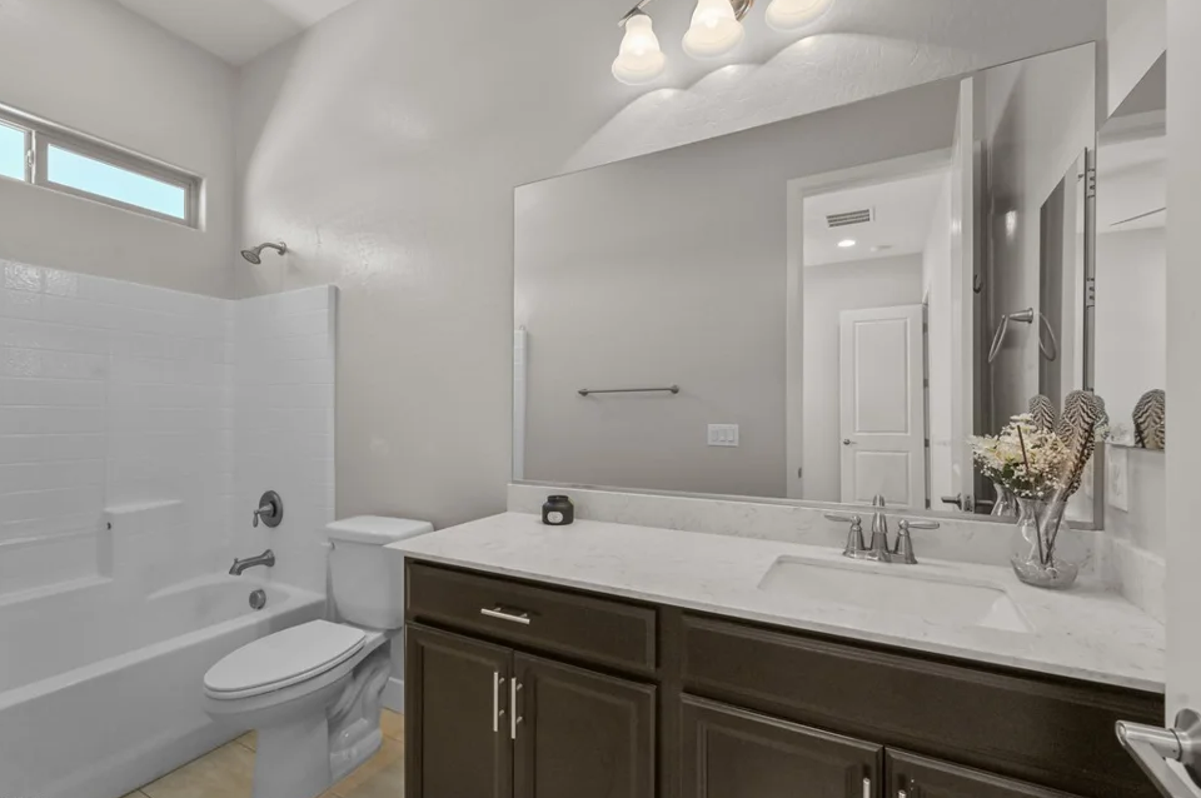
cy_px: 407
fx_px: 533
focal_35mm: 16
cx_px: 579
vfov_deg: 73.6
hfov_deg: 96.8
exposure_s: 1/10
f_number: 8
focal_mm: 15
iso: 500
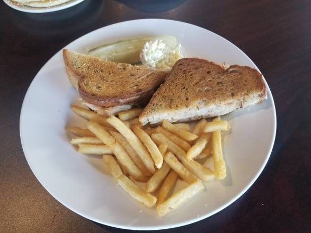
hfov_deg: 67.3
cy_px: 116
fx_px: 234
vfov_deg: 53.0
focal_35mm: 26
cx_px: 156
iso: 160
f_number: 1.7
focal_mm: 4.3
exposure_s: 1/60
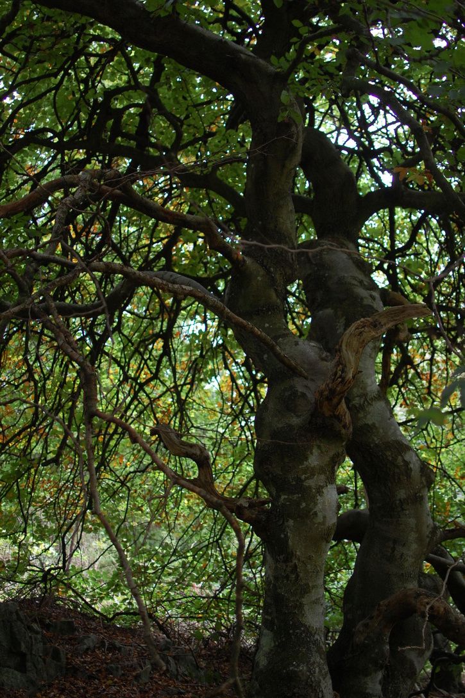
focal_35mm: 52
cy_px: 349
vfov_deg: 37.9
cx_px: 232
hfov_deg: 25.7
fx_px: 1019
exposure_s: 1/500
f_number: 1.8
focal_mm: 35
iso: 400
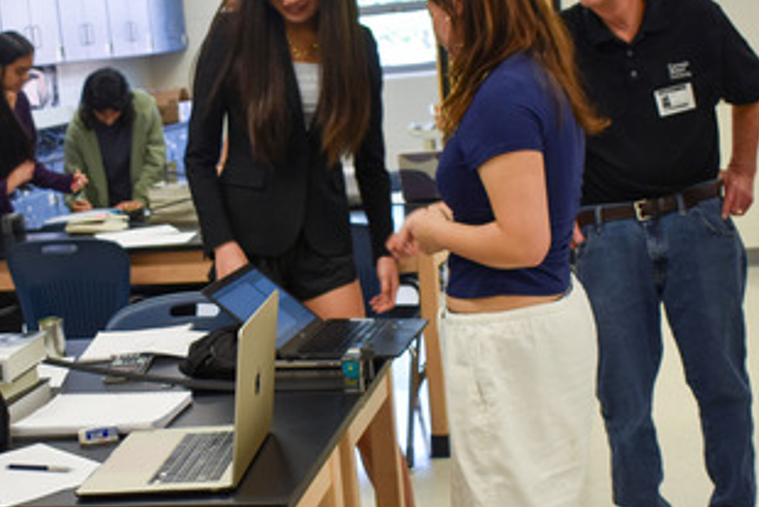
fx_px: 1371
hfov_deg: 30.8
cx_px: 294
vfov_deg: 20.9
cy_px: 325
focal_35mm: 65
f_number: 4.5
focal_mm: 24
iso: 400
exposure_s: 1/80
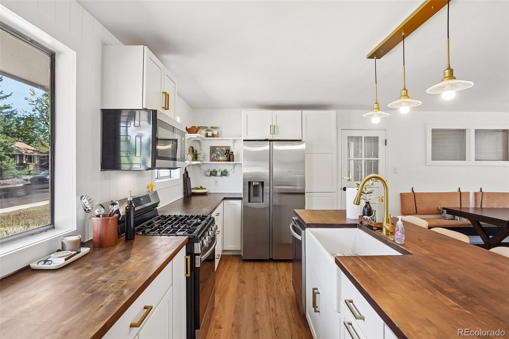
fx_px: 254
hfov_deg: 90.0
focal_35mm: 18
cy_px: 170
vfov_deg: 67.4
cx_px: 254
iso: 400
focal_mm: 12
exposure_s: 1/20
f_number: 8
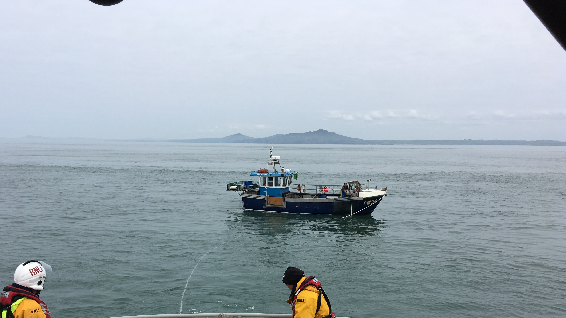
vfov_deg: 32.2
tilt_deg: -12.8
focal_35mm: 36
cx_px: 264
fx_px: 540
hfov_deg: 55.2
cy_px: 239
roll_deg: -2.1
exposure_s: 1/1709
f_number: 2.2
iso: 25
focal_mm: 4.15
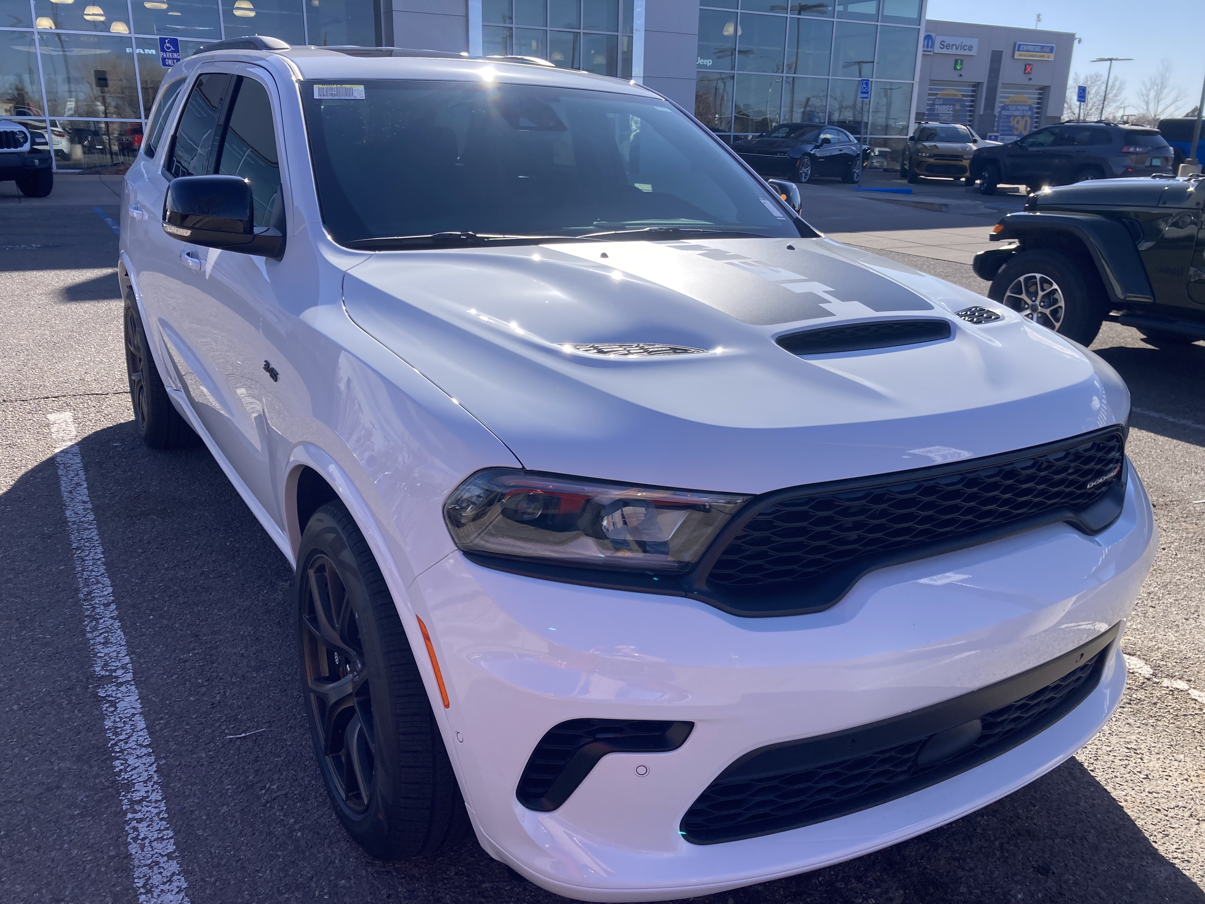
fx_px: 975
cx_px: 602
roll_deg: -1.5
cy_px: 452
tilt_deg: -18.0
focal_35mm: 28
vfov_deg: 49.7
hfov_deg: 63.4
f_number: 1.8
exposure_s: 1/1185
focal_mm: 3.99
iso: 20
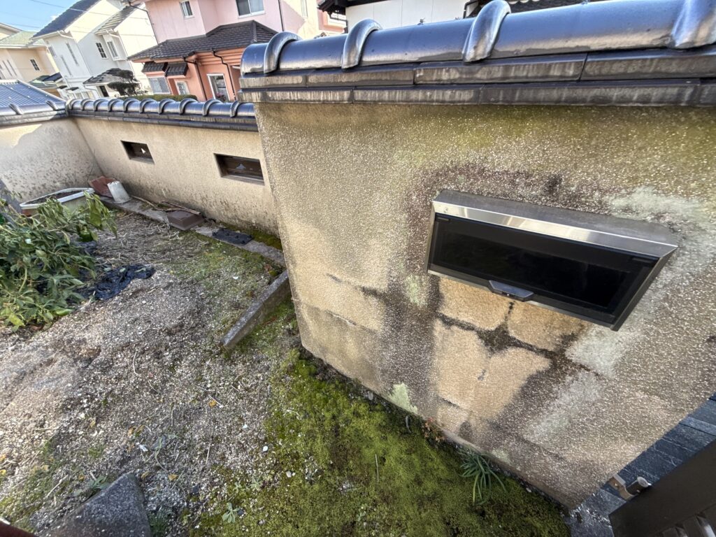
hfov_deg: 102.1
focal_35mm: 14
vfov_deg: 85.7
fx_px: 290
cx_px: 358
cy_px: 268
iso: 50
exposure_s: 1/203
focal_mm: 2.22
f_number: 2.2
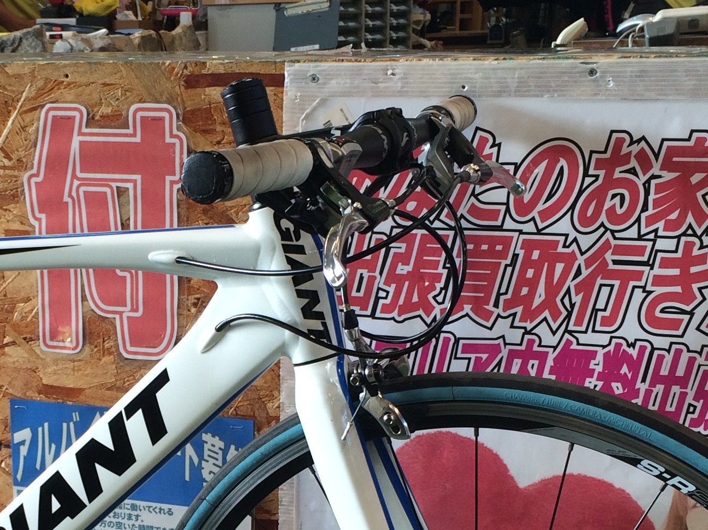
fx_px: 1493
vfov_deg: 19.8
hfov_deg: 26.3
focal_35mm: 73
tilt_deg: -17.6
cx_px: 162
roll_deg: +0.3
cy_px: 484
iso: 40
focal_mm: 4.15
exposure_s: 1/60
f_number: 2.2
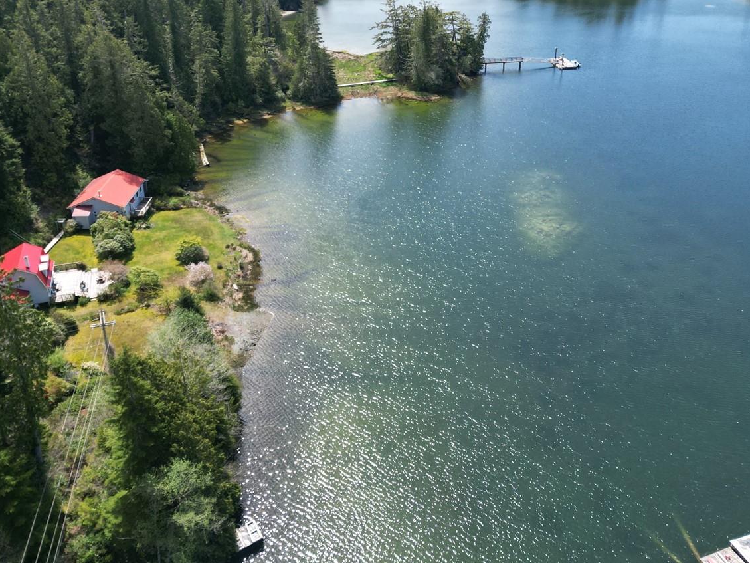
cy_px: 175
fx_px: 737
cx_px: 371
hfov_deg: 54.0
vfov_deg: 41.1
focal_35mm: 34
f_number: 1.7
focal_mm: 6.72
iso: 200
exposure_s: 1/2500
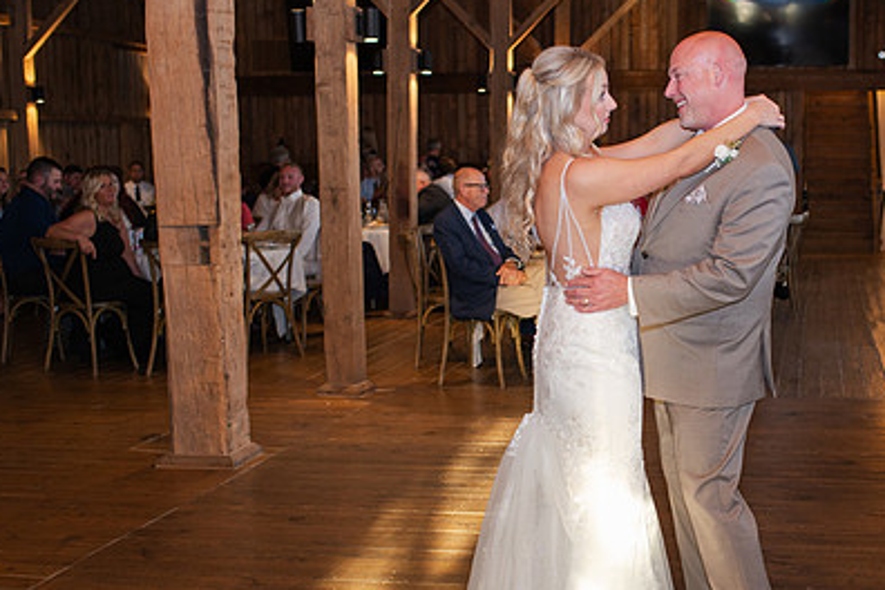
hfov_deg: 34.0
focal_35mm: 58
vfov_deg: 23.4
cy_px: 347
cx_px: 625
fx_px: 1426
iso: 800
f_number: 3.2
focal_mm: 35
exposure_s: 1/200
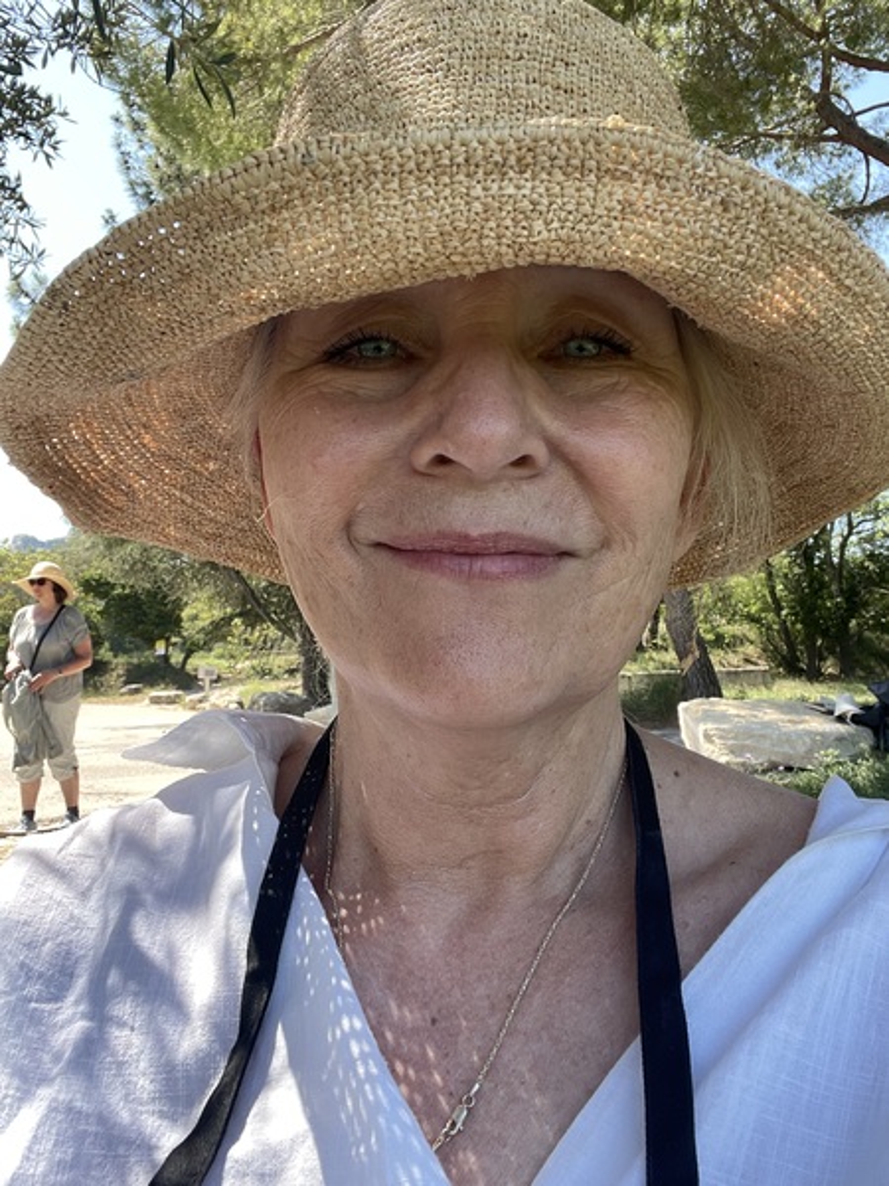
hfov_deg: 46.8
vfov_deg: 60.0
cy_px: 593
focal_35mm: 30
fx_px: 1027
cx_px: 444
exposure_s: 1/121
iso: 25
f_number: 2.2
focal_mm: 2.71
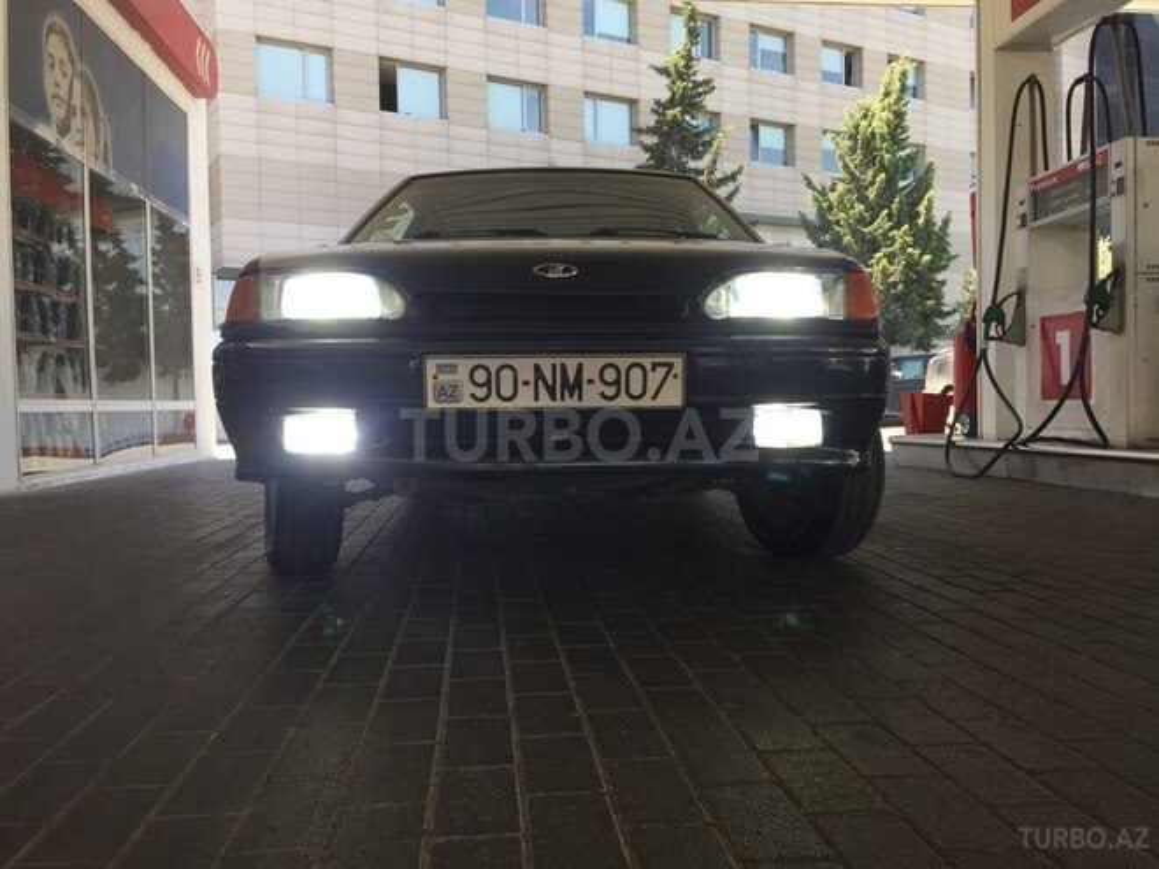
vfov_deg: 48.2
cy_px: 434
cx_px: 580
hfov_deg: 61.7
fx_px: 971
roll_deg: +0.6
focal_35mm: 29
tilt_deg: -1.9
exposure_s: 1/203
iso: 32
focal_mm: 4.15
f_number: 2.2
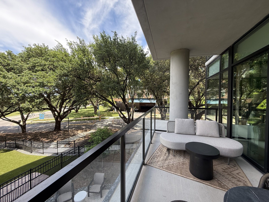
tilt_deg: -1.6
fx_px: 109
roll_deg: -0.2
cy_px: 101
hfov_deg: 102.1
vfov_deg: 85.7
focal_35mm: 14
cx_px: 134
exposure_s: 1/336
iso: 64
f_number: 2.2
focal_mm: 2.22
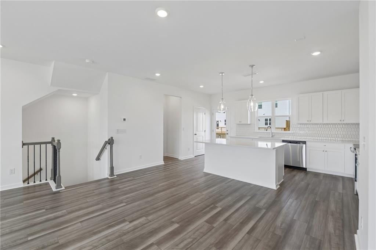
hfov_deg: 96.8
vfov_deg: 73.7
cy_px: 125
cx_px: 188
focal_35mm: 16
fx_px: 167
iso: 200
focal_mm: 16
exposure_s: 1/80
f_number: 7.1
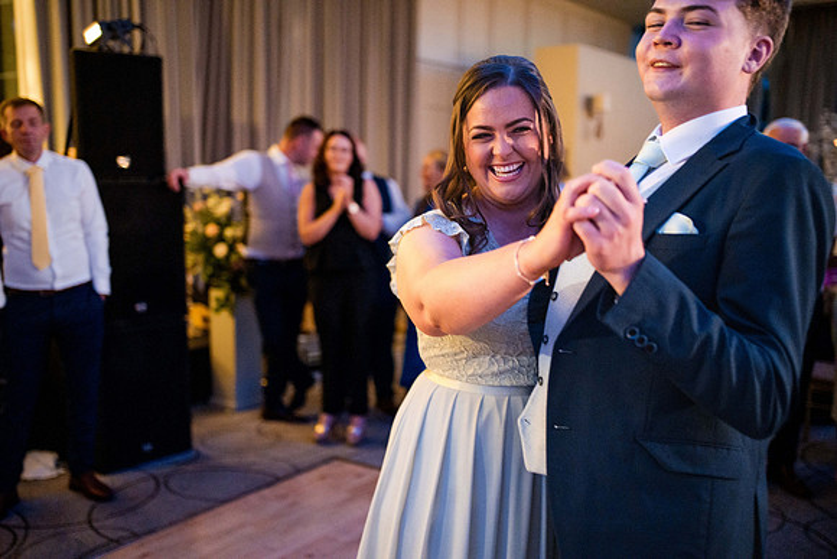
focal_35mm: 35
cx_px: 418
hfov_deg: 54.4
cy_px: 280
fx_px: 814
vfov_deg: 37.9
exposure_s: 1/250
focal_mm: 35
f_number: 1.8
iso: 6400
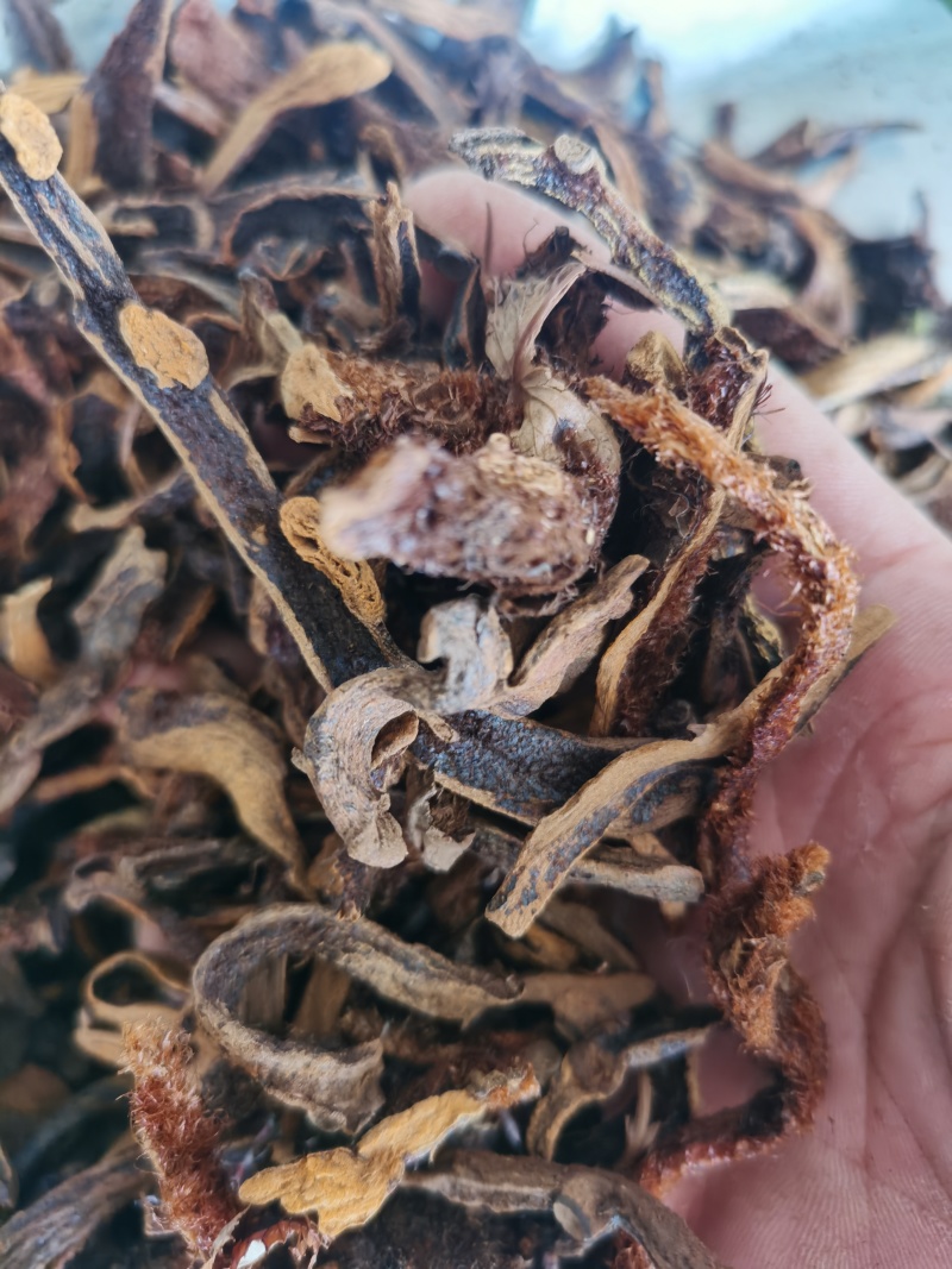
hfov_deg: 51.3
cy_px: 634
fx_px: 990
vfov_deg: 65.3
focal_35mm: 27
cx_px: 476
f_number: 1.8
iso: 100
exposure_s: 1/100
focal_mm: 5.58
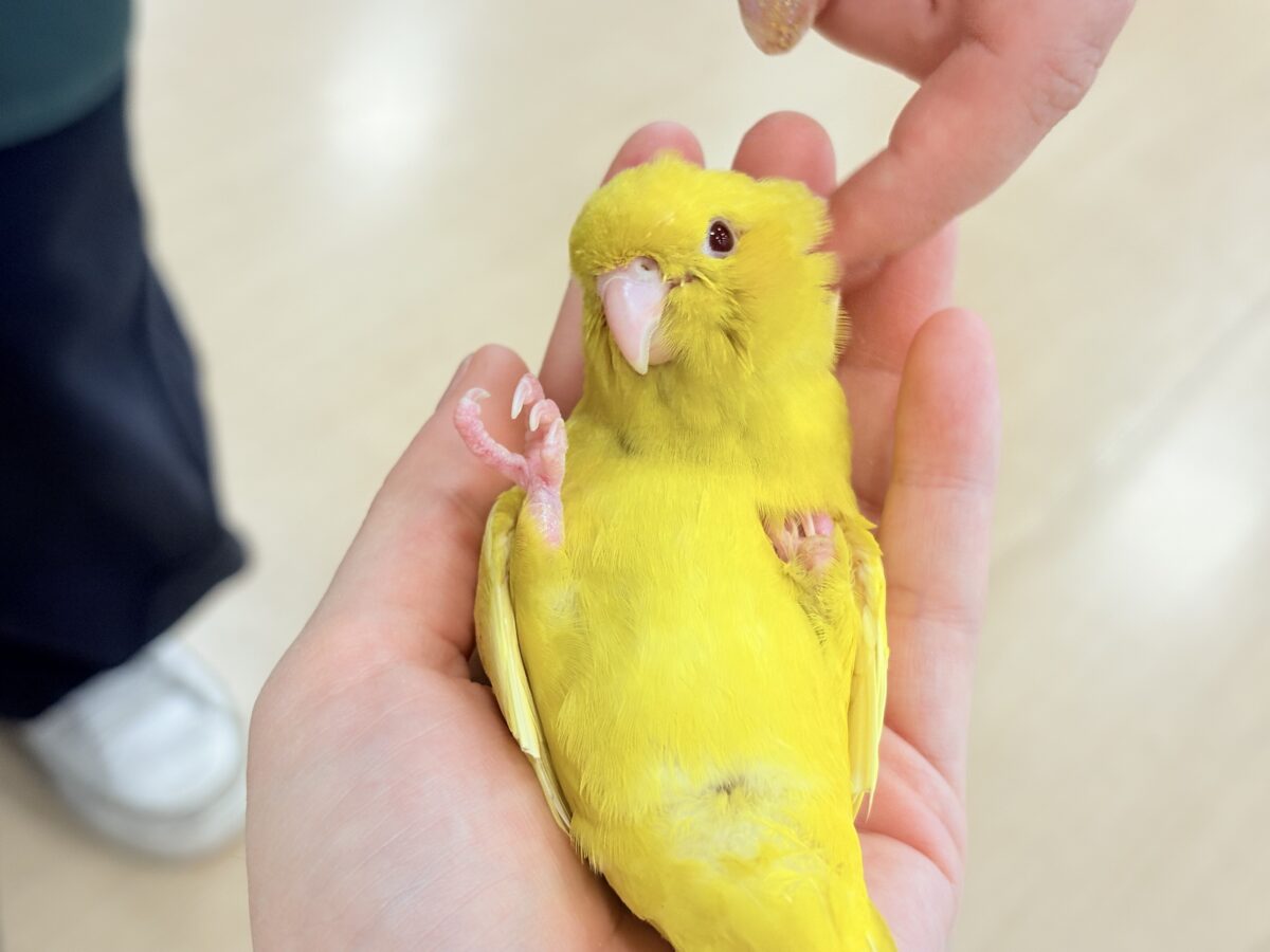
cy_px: 476
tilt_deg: -40.5
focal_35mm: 52
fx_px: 1908
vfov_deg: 28.0
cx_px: 635
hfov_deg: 36.8
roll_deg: -4.7
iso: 50
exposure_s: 1/50
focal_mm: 5.96
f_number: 1.6
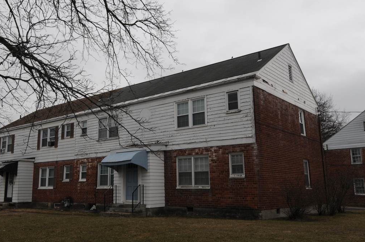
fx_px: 344
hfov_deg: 55.3
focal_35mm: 34
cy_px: 120
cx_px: 140
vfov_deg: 38.8
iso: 200
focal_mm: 18
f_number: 9
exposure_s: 1/320
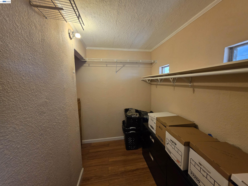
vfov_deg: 89.9
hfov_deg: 106.2
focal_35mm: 13
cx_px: 124
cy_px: 93
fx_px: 93
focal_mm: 2.2
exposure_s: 1/60
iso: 200
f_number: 1.9
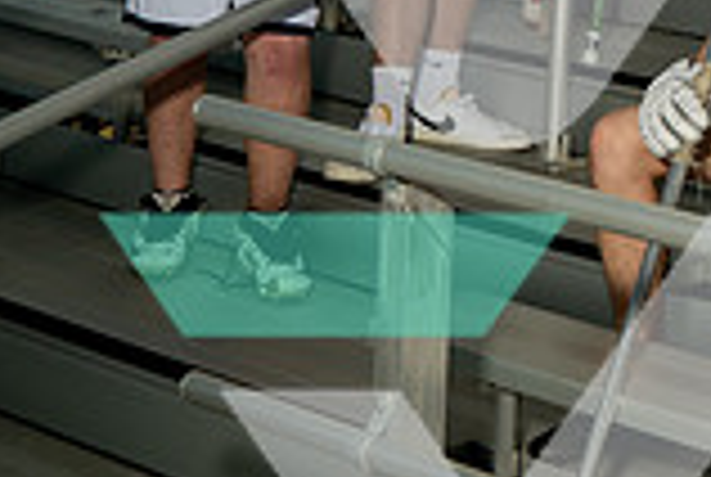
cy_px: -157
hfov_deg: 17.9
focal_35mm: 100
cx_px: 1105
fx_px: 1979
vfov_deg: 13.2
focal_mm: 24
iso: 250
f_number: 10
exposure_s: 1/250
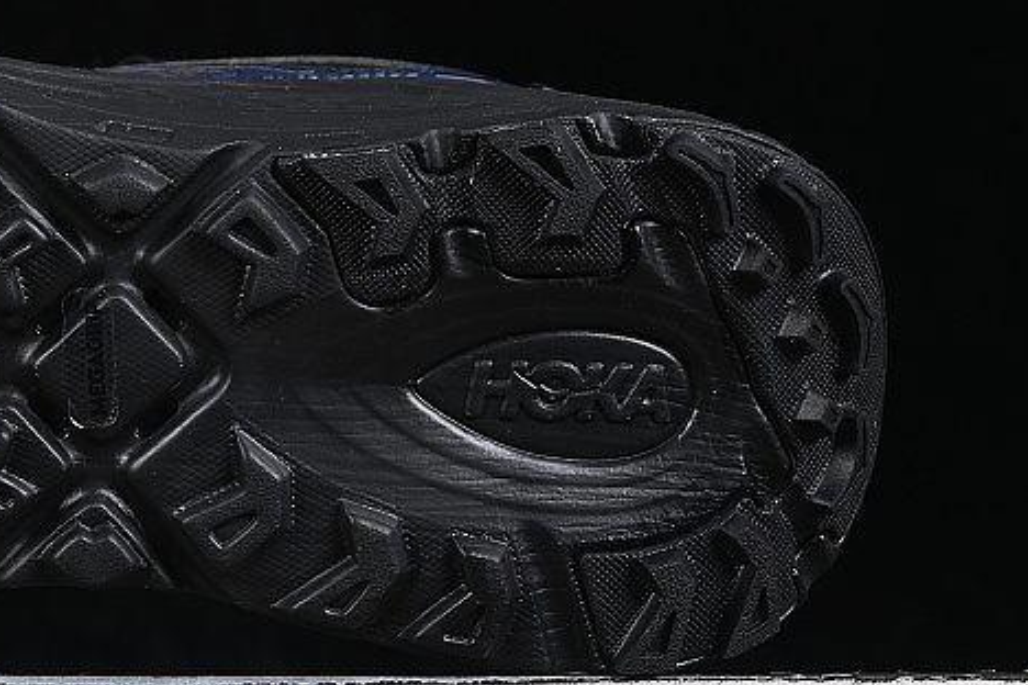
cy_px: 187
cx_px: -4
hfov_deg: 11.8
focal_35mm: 173
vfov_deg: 7.9
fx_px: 4940
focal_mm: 50
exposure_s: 1/60
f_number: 6.3
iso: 160
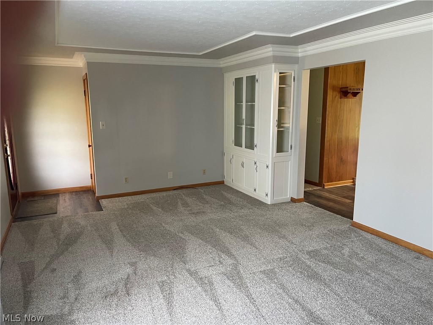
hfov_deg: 69.4
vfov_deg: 54.9
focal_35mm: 25
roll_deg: -0.3
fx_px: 313
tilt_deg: -10.8
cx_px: 216
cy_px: 162
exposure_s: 1/60
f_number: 1.6
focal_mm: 5.1
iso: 320
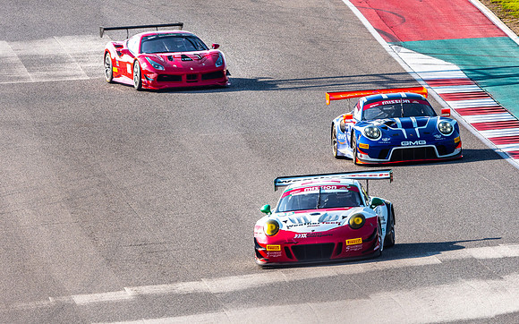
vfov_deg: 2.1
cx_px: 260
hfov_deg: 3.3
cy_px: 194
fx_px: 9007
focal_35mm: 637
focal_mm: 300
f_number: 10
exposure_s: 1/250
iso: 200
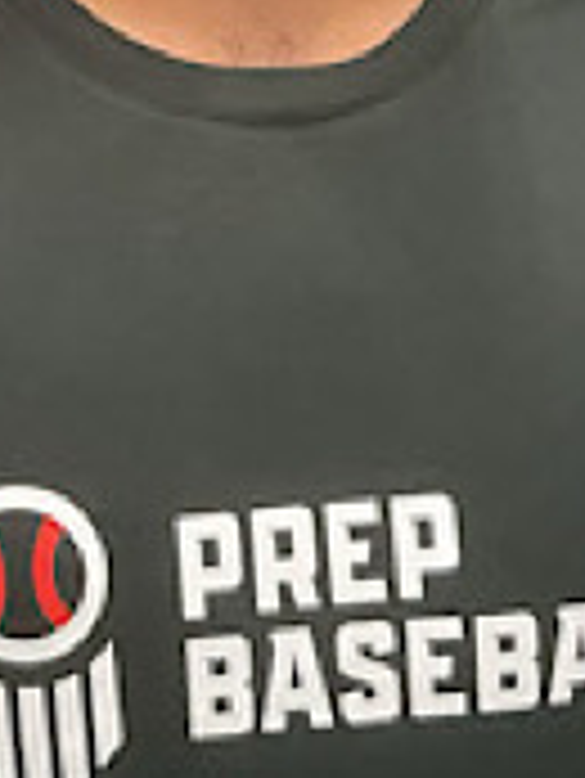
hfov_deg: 21.9
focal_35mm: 67
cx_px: 212
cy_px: -94
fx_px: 1508
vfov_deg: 26.5
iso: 80
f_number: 1.8
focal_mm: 3
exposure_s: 1/60
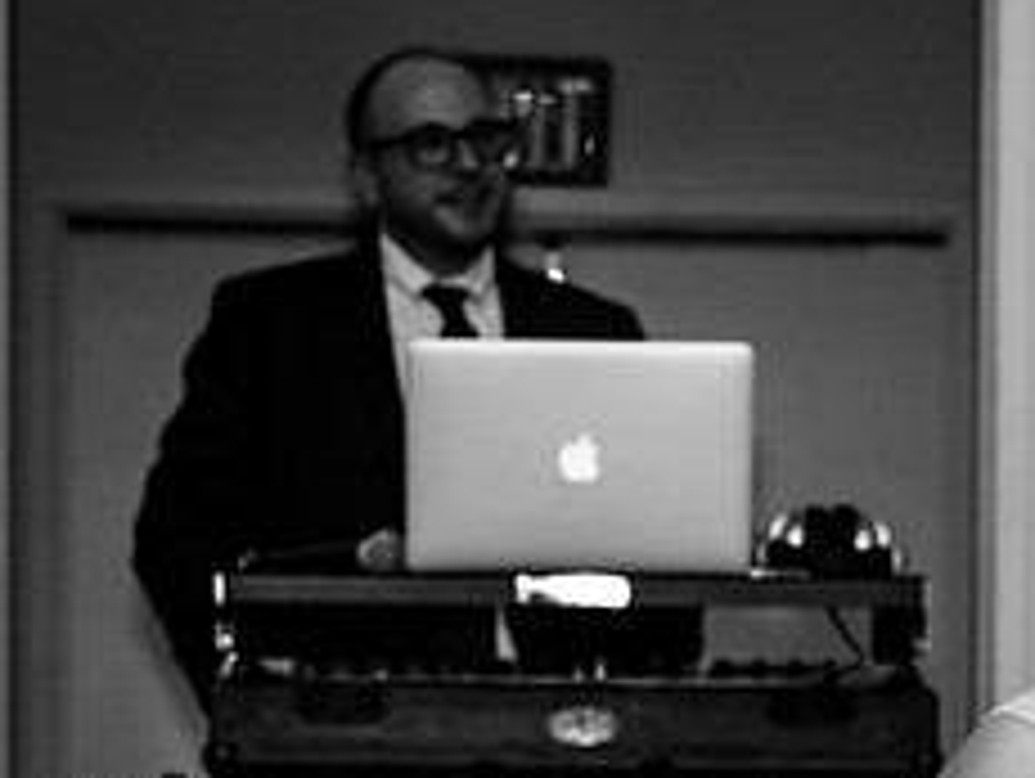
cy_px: 815
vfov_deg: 8.0
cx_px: 1195
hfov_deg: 10.5
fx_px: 5567
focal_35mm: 186
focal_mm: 70
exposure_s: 1/200
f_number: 5.6
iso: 1000
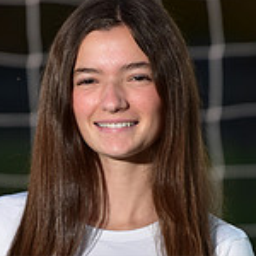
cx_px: 88
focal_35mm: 656
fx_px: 5489
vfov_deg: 2.7
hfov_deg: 2.7
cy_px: 280
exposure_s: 1/200
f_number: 4.5
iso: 250
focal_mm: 200
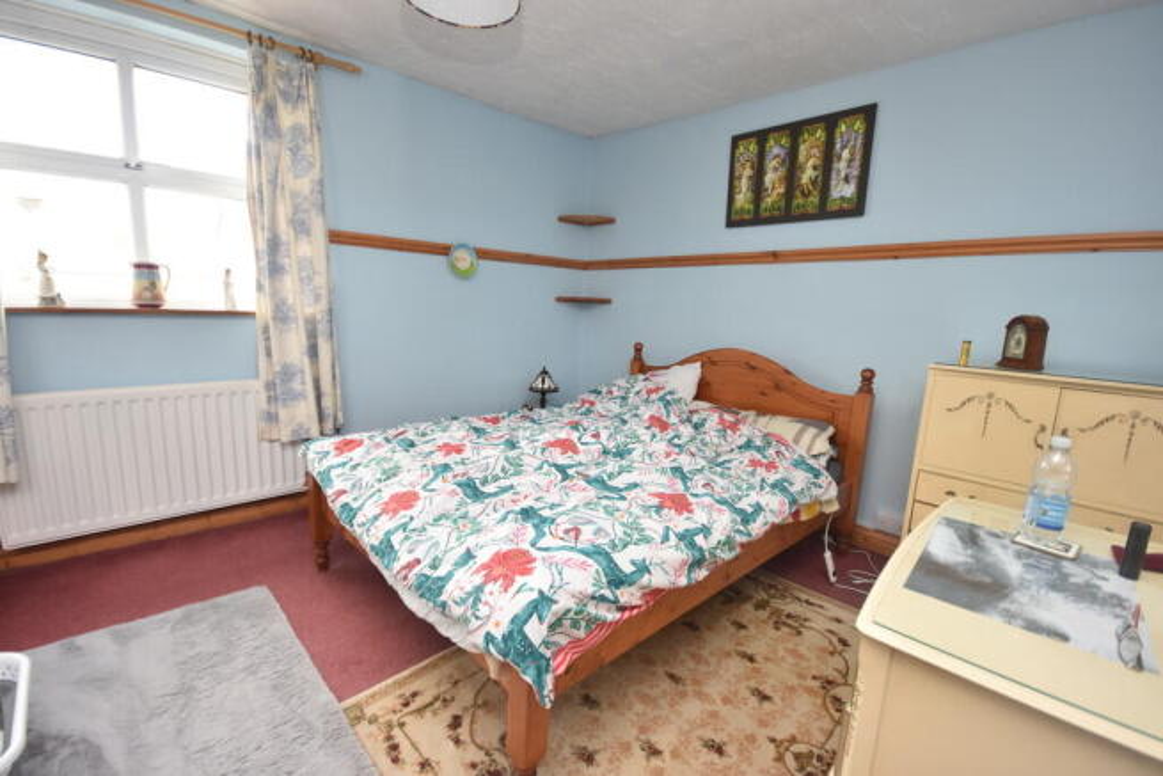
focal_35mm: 15
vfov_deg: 77.4
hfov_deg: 100.4
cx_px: 582
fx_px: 485
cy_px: 388
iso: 400
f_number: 4
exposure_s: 1/60
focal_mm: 10
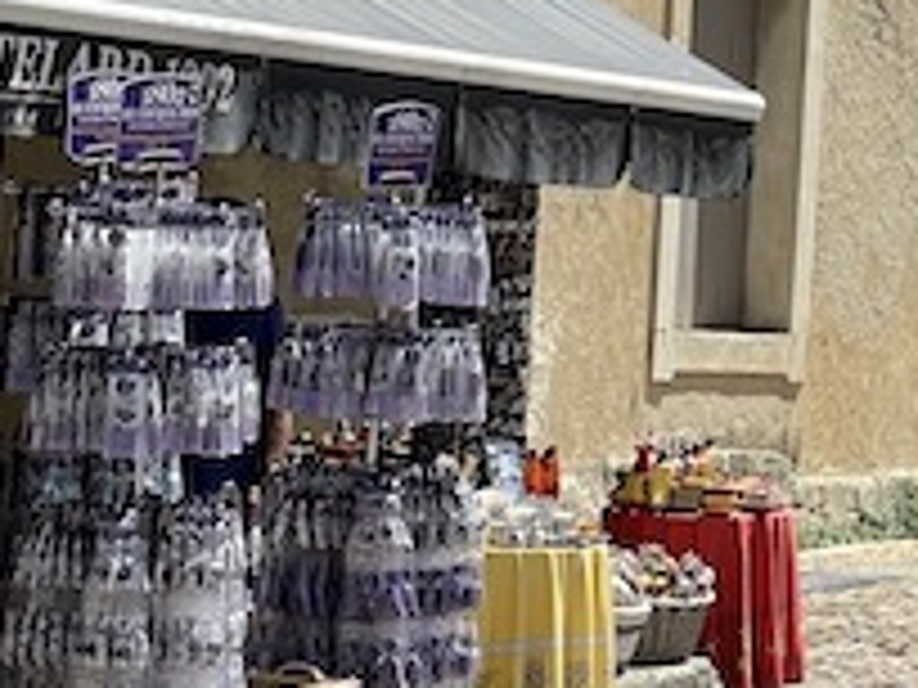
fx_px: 5410
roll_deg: -1.0
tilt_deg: +9.1
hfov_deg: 9.4
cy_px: -432
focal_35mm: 204
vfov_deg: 7.1
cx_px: 1472
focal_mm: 6
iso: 25
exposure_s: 1/1497
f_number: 2
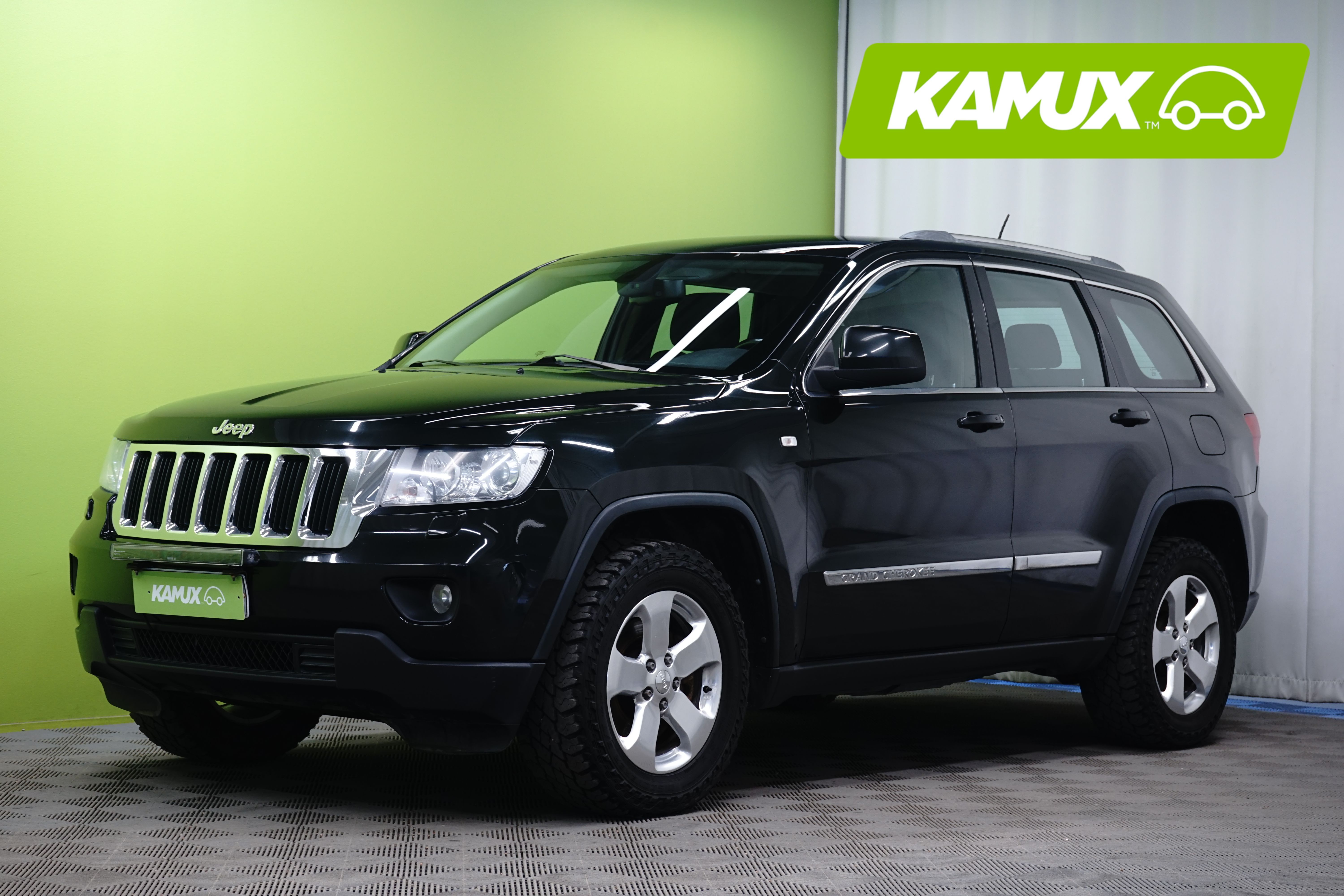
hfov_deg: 28.8
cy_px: 448
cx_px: 672
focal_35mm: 70
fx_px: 2613
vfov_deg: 19.5
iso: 500
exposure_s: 1/6
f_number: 8
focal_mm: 70
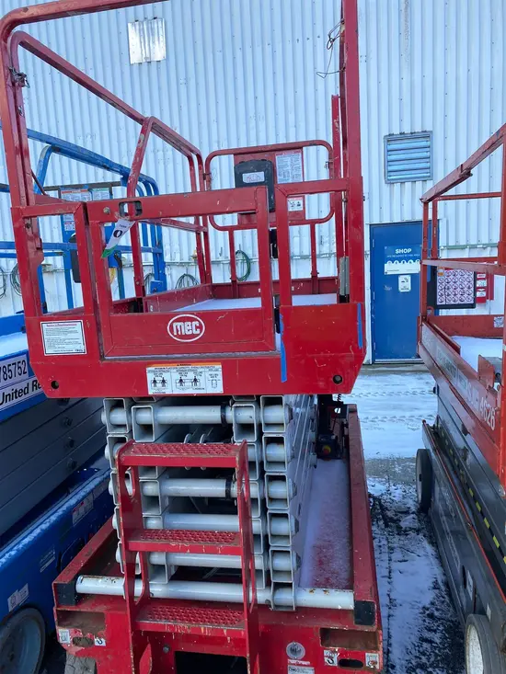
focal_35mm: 26
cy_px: 337
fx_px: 507
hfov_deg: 53.1
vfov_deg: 67.3
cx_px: 253
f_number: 1.8
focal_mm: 4.25
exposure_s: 1/423
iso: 32
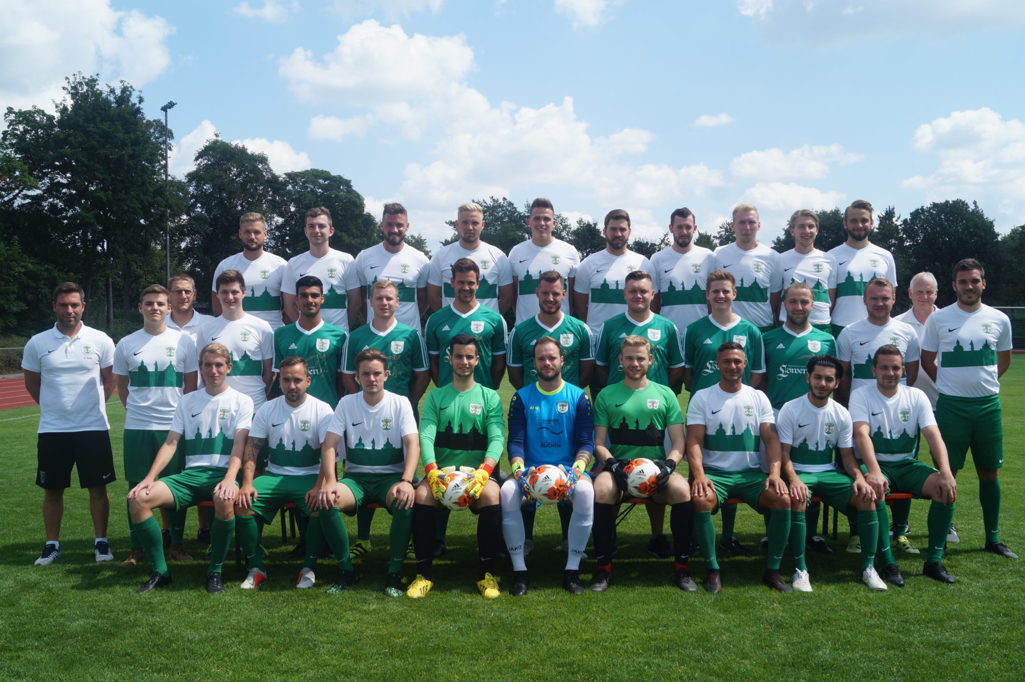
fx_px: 939
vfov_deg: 39.9
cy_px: 341
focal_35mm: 33
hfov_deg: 57.2
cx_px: 512
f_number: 10
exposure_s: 1/160
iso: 100
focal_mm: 22
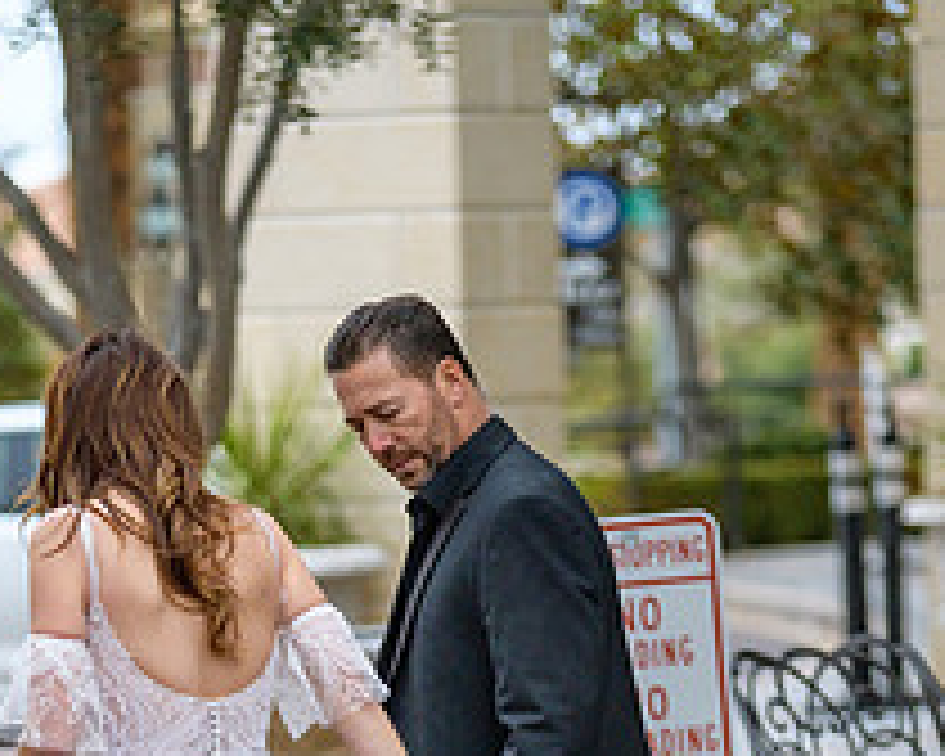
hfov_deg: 7.1
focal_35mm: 272
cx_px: 356
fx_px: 7607
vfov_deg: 5.7
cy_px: 1004
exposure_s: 1/3200
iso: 250
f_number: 2.8
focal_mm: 135
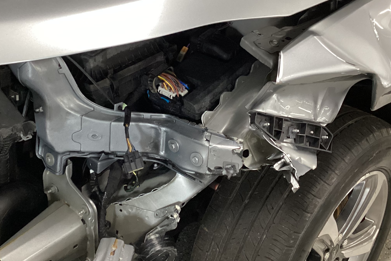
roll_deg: -2.1
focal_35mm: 52
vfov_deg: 26.0
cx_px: 162
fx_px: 565
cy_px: 119
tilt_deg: -32.6
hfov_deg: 38.1
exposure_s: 1/50
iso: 320
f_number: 2.4
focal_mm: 3.3
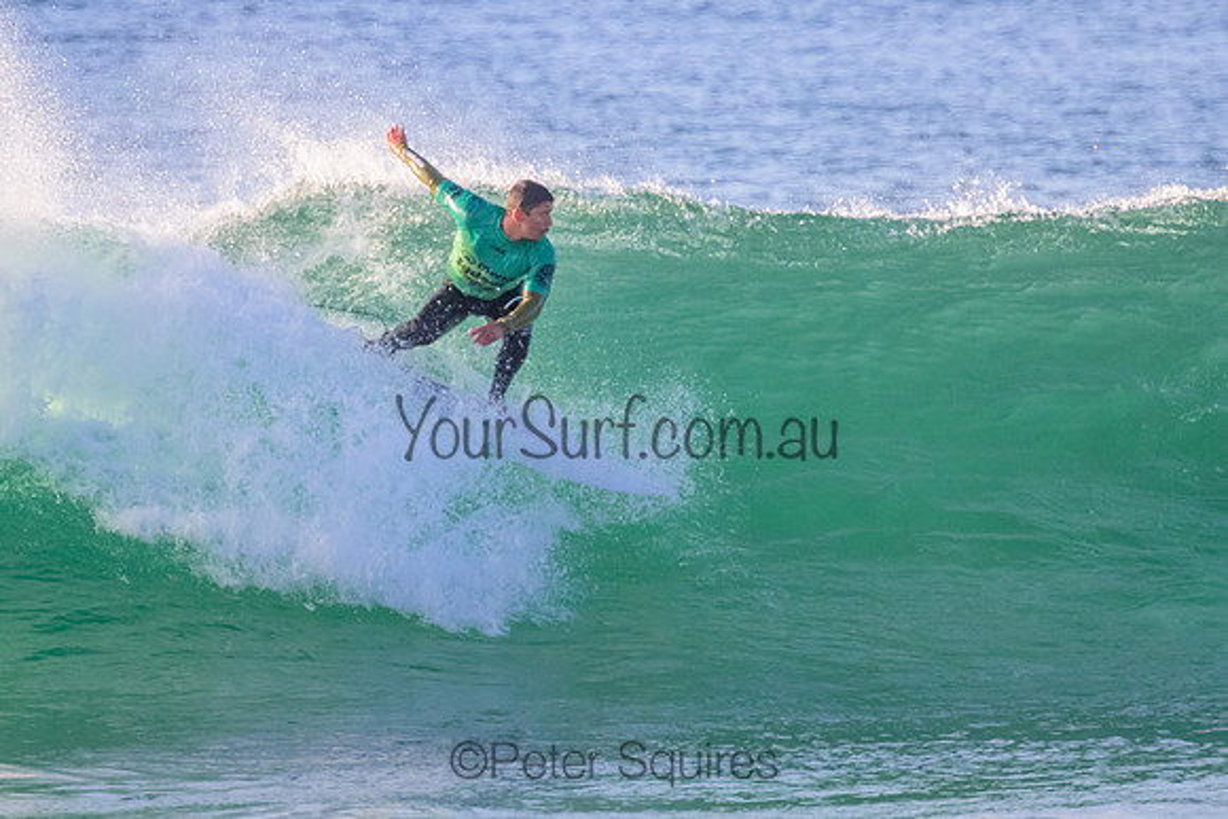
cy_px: 300
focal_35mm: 1093
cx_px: 612
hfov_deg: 1.9
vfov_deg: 1.3
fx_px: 37302
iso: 3200
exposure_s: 1/2000
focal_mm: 800
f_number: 11
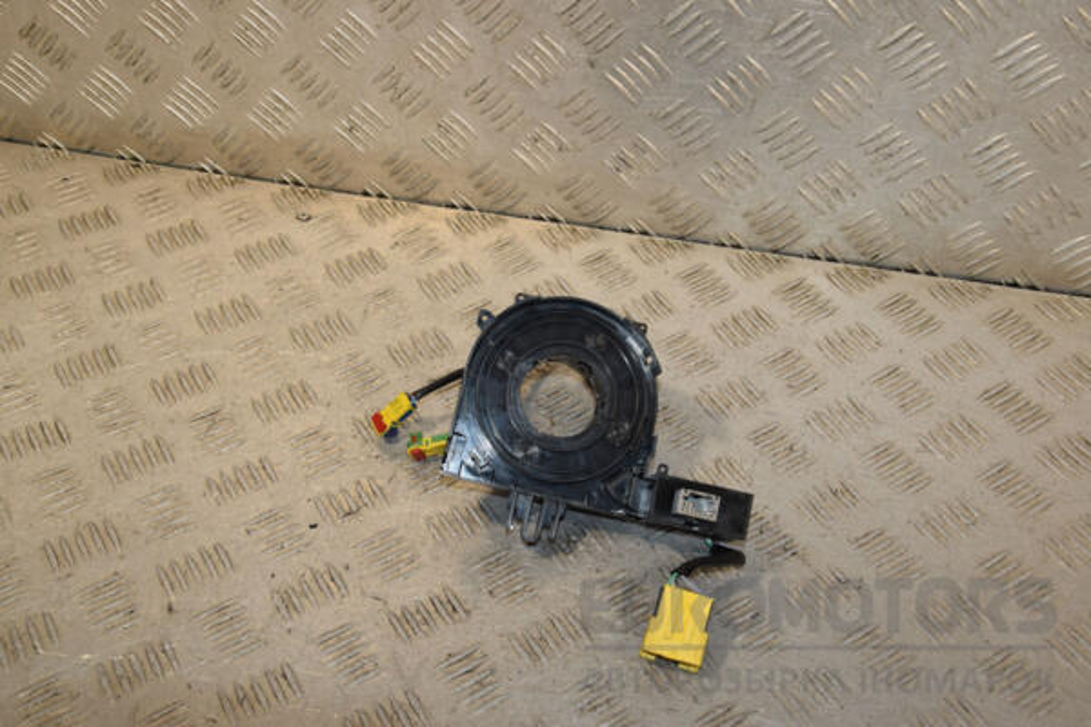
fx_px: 1273
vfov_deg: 31.9
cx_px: 546
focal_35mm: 42
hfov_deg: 46.4
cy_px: 364
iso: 800
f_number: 8
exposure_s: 1/200
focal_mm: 28
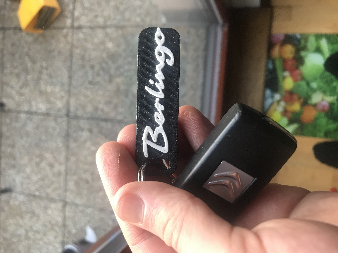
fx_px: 273
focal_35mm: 28
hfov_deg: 63.4
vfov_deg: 49.7
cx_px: 169
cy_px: 126
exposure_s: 1/40
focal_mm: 3.99
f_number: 1.8
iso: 20
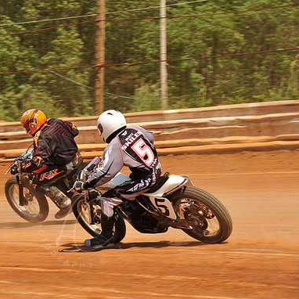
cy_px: 149
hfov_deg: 9.3
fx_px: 1827
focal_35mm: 187
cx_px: 84
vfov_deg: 9.4
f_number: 10
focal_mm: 145
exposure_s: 1/400
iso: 200
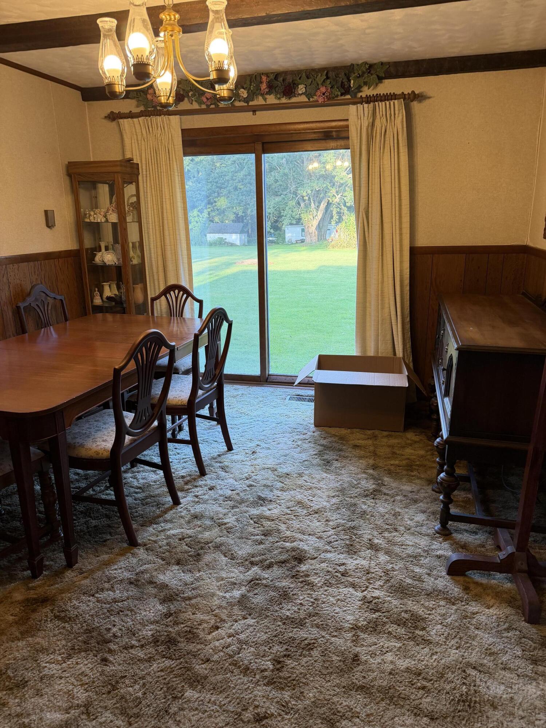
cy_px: 364
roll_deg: +1.2
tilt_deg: -16.7
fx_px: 505
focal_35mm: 24
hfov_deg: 56.8
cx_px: 273
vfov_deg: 71.6
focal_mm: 6.76
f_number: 1.78
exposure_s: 1/120
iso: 200
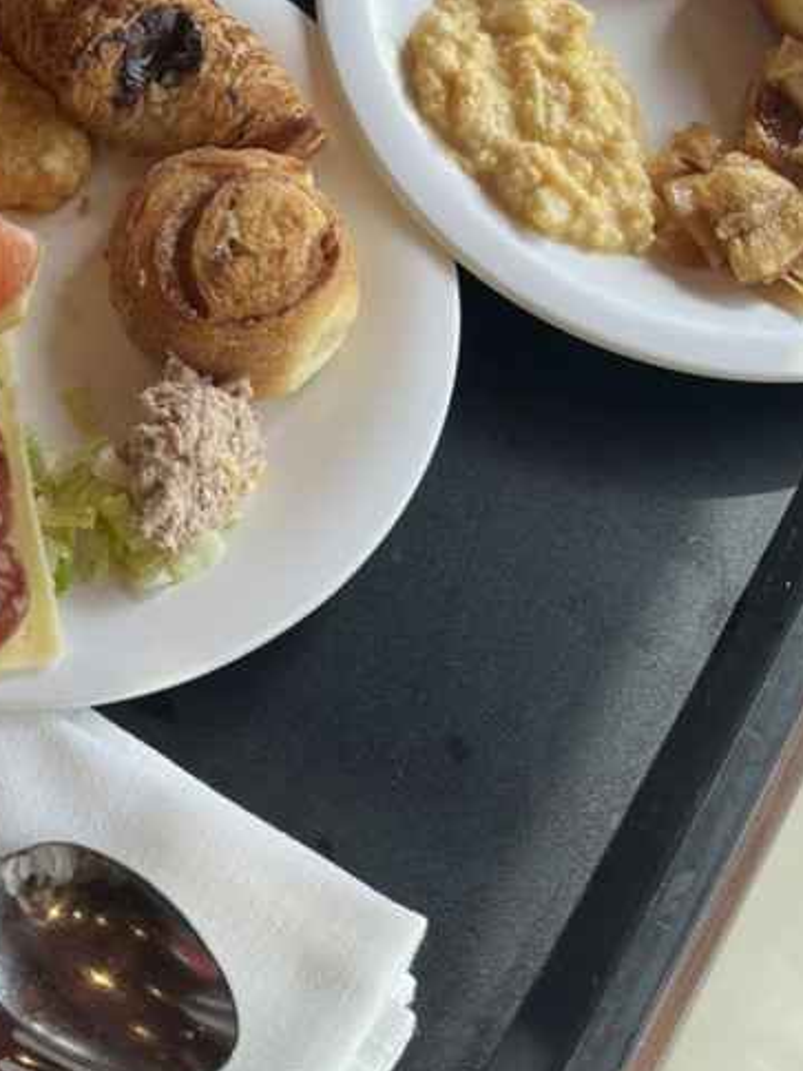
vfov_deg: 34.9
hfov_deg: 26.3
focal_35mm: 55
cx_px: 215
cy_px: 493
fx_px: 1701
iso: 50
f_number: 1.6
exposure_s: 1/322
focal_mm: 5.1
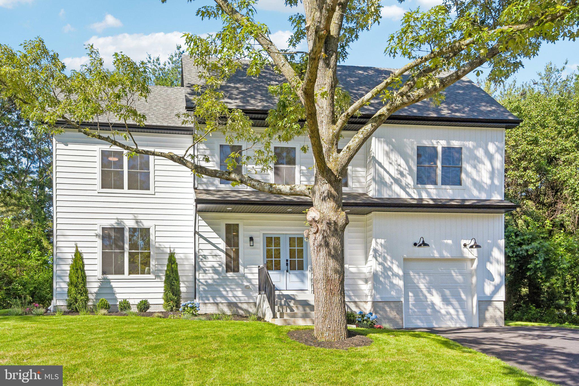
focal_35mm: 28
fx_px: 450
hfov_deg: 65.5
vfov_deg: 46.4
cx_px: 290
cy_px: 193
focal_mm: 28
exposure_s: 1/1600
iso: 400
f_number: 8
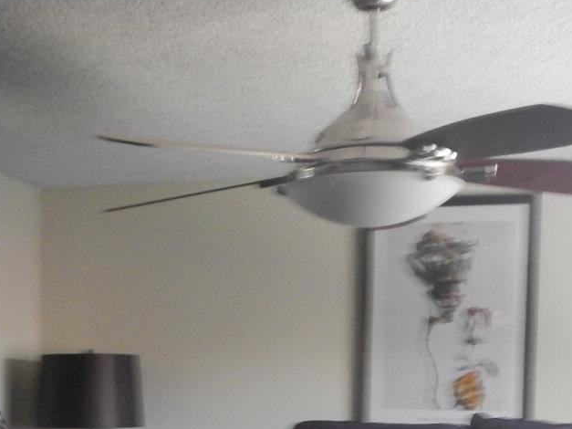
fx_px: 1107
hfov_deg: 28.7
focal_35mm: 67
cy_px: 456
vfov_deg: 21.0
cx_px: 182
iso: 640
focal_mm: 5
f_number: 3.9
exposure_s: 1/15
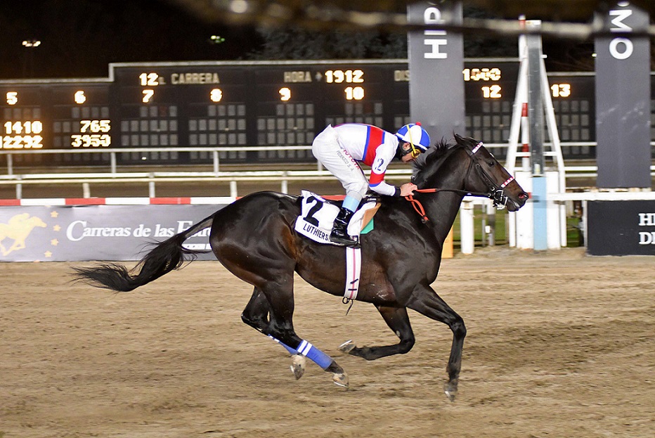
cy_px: 219
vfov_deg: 10.6
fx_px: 2349
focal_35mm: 129
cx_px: 328
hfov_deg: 15.9
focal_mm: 86
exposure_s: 1/640
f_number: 4
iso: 3200
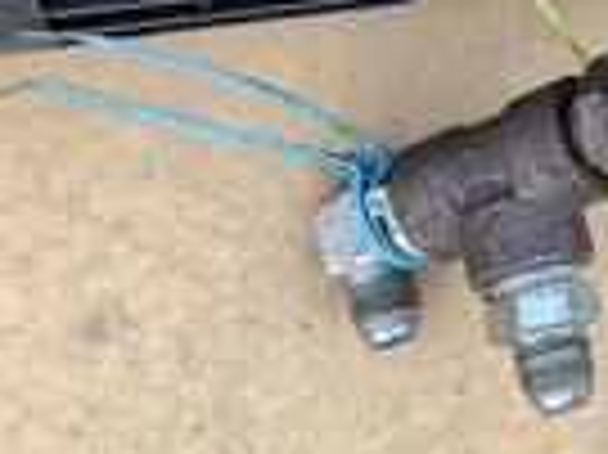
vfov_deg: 15.5
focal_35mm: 92
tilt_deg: -83.8
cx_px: 608
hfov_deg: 20.6
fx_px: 1614
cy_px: -81
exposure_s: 1/100
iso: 32
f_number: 2.4
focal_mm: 3.3
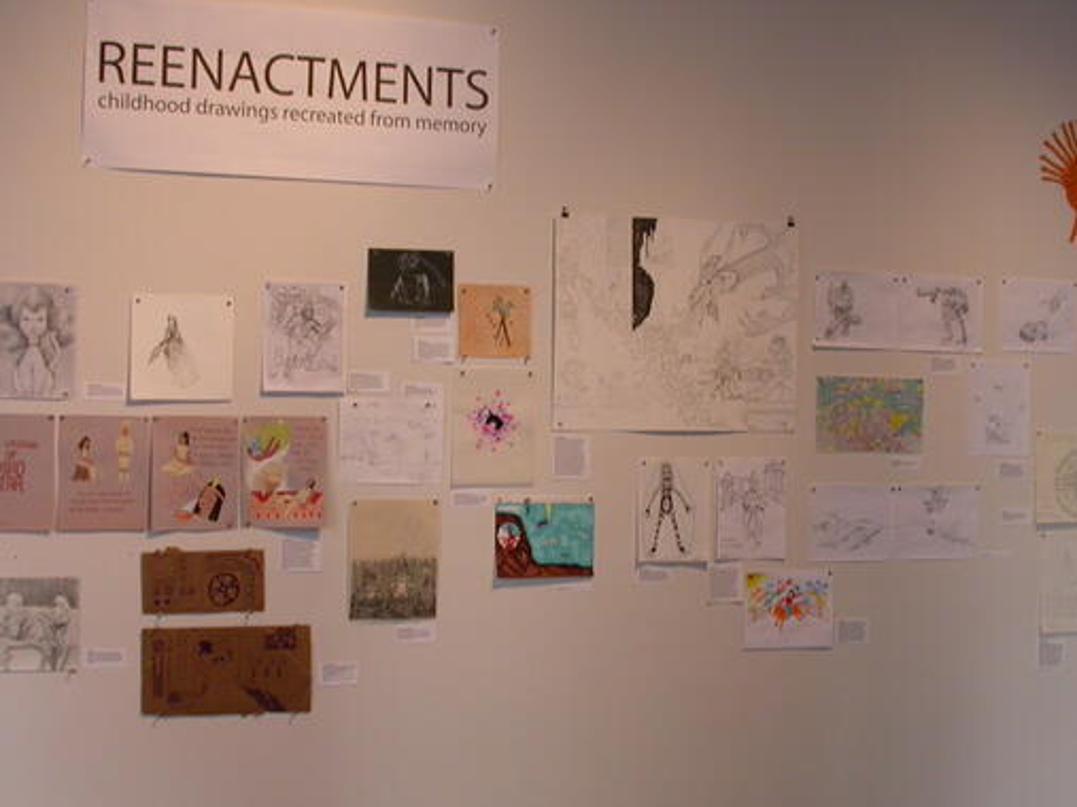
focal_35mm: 60
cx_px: 510
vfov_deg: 24.4
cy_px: 431
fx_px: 1866
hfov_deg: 32.2
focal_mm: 7.85
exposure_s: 1/62
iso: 100
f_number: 3
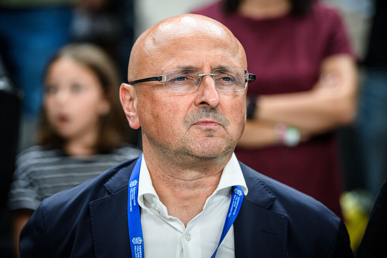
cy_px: 129
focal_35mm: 155
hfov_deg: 13.3
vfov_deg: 8.9
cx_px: 194
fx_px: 1666
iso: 2500
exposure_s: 1/1000
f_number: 3.5
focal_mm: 155
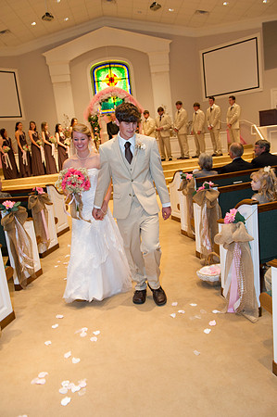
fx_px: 359
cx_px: 138
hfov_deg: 42.2
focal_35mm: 31
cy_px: 208
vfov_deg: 60.3
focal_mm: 31
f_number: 4.5
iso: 1600
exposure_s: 1/125
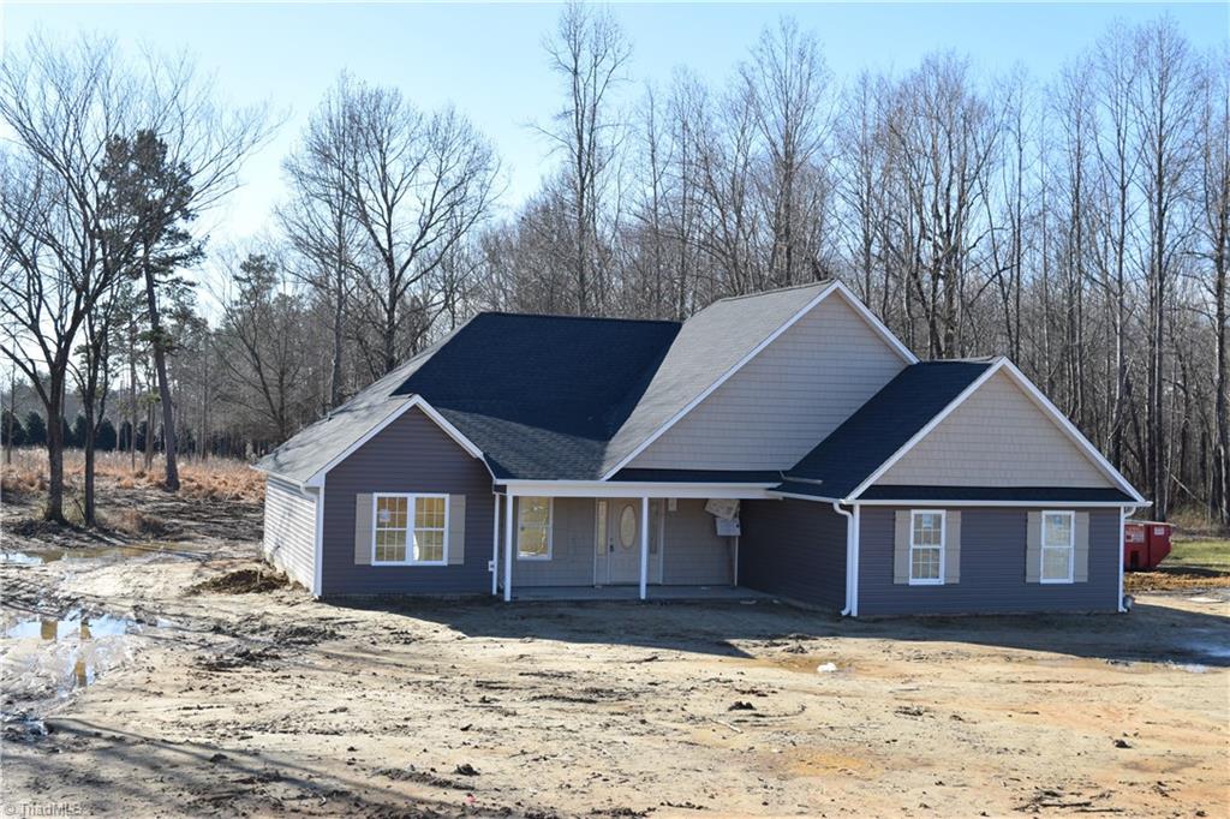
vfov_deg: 29.8
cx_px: 615
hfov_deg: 43.6
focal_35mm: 45
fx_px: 1537
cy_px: 410
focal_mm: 30
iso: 200
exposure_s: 1/320
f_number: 9
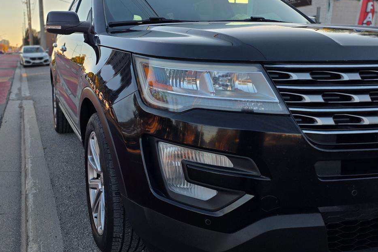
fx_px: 347
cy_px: 121
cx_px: 136
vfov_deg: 40.0
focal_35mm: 33
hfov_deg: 56.3
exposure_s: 1/2169
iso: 80
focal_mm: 6.25
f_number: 1.7
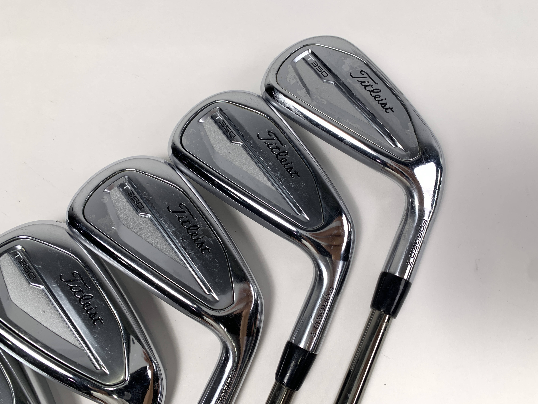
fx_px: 404
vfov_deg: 53.1
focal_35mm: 26
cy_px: 202
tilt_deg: -73.8
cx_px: 269
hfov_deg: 67.3
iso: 25
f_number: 1.8
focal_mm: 4.25
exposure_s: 1/232
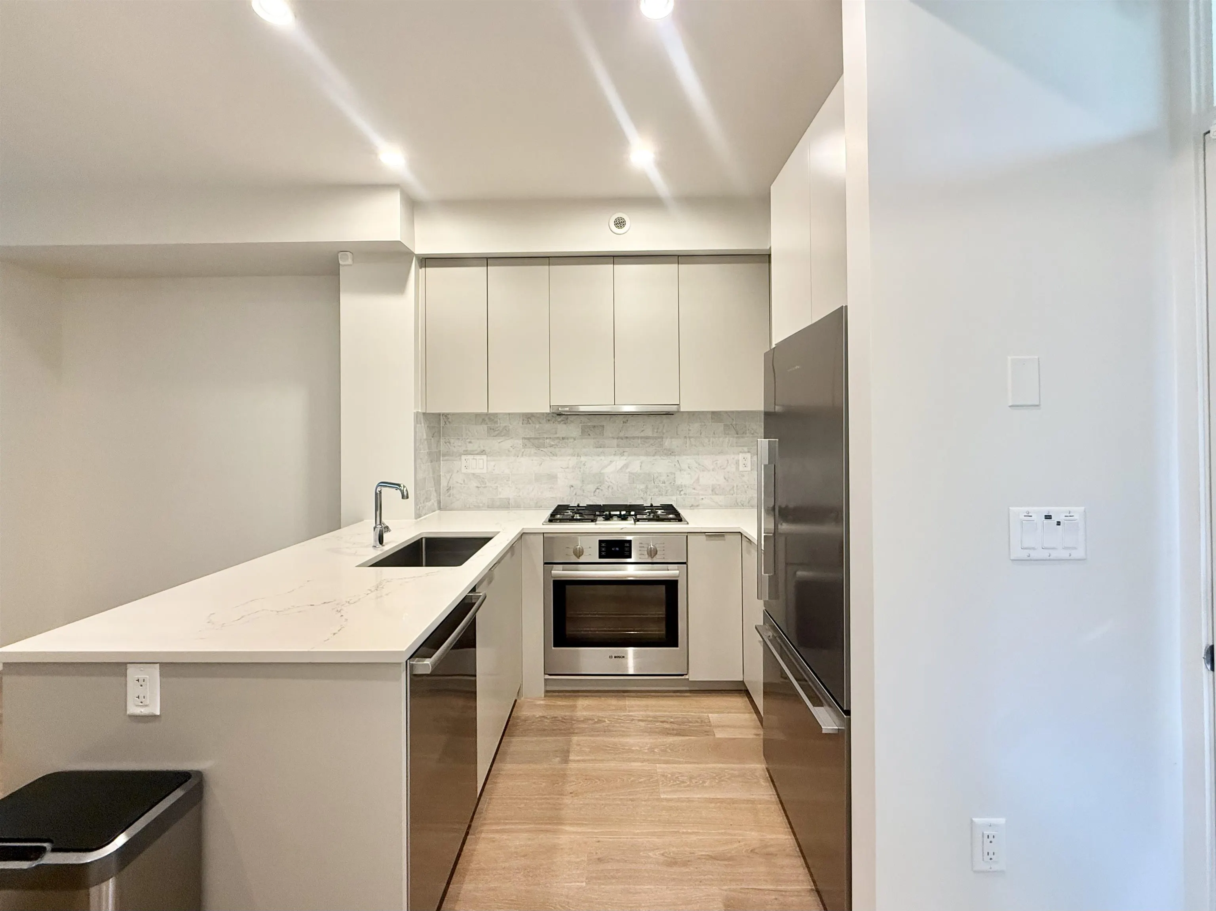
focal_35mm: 14
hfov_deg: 102.1
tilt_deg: -1.5
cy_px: 456
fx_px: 492
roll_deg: +0.2
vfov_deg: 85.7
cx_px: 608
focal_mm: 2.22
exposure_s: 1/60
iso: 200
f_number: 2.2
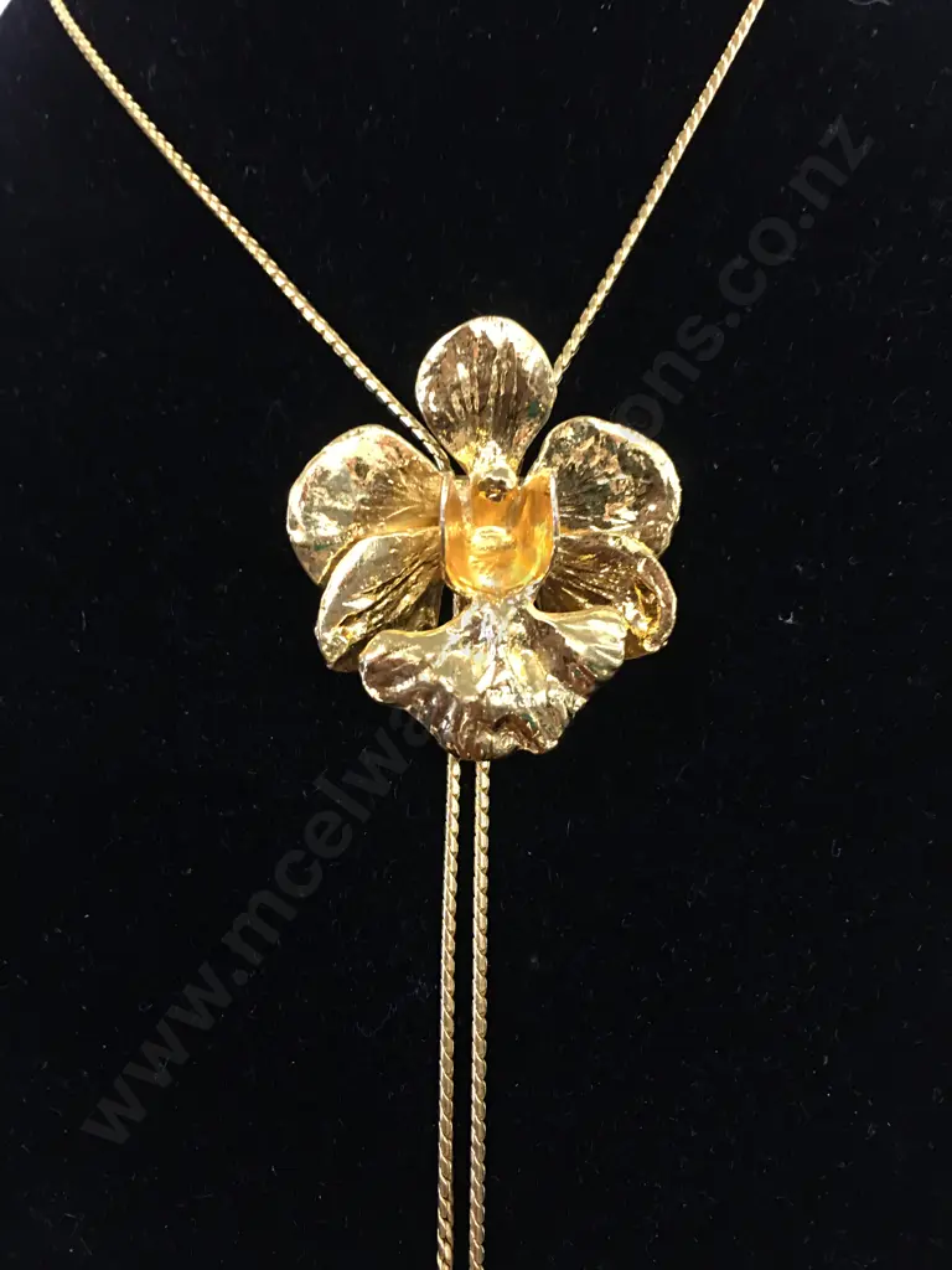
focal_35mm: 29
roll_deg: +1.9
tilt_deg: -17.5
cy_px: 635
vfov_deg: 61.7
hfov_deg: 48.2
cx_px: 476
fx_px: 1063
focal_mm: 4.15
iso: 100
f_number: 2.2
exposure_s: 1/10
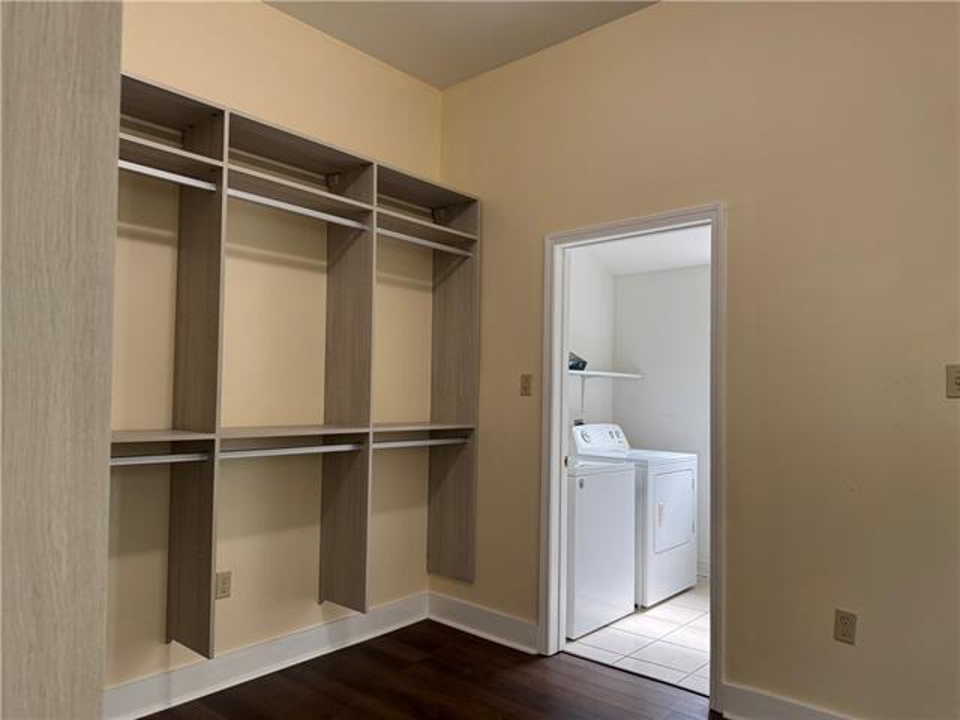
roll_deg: -1.2
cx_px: 480
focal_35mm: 24
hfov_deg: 71.6
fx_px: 666
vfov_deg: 56.8
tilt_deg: +3.2
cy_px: 360
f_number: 1.78
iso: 160
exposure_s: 1/120
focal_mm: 6.76
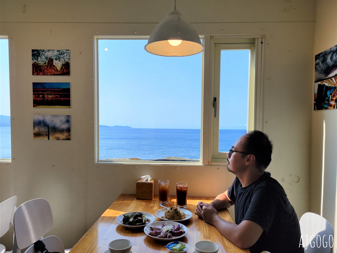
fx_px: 253
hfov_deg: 67.3
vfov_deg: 53.1
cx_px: 168
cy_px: 126
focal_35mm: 26
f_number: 1.8
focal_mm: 5.4
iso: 40
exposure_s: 1/1925
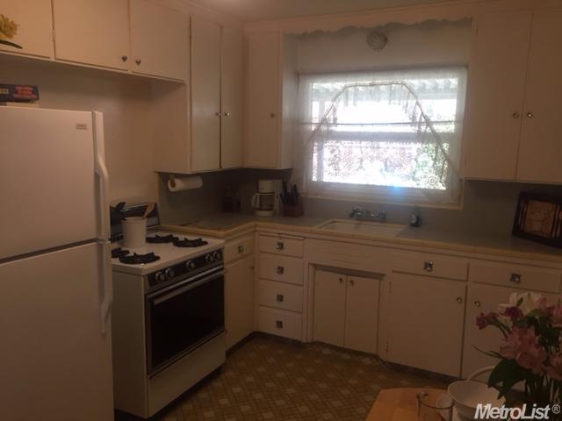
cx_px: 281
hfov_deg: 61.7
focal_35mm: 29
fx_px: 471
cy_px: 210
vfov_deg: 48.2
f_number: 2.2
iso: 64
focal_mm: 4.15
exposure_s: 1/30
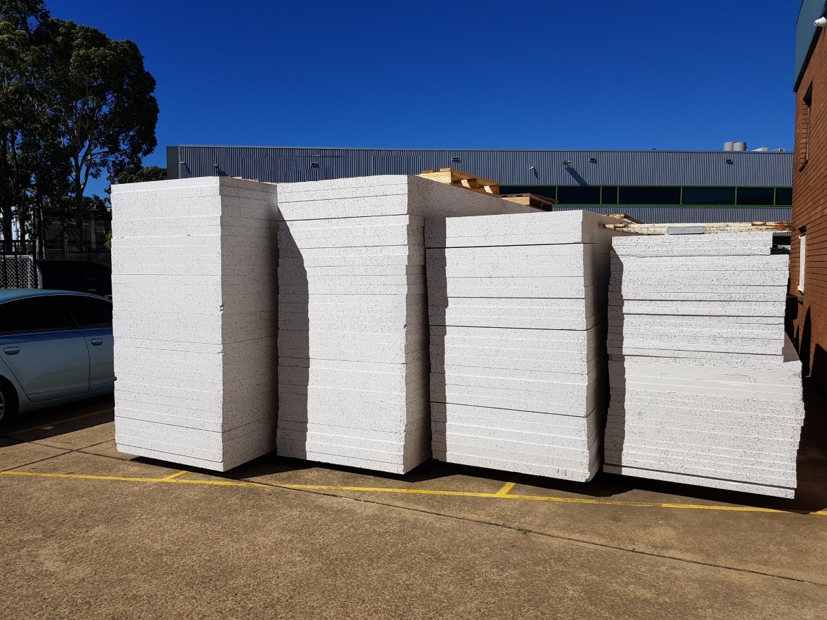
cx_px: 414
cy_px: 310
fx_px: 621
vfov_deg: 53.1
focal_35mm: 26
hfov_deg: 67.3
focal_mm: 4.2
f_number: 1.7
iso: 40
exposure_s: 1/5648
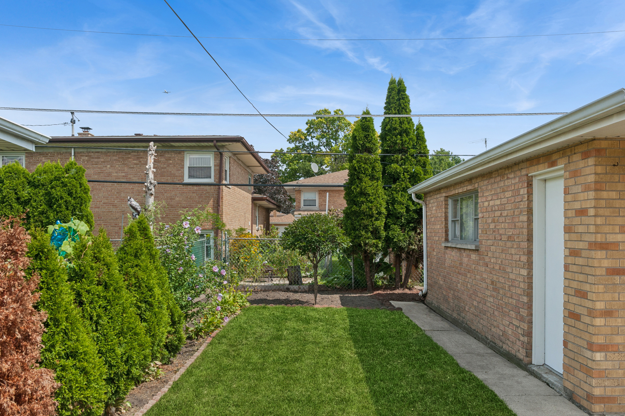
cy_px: 208
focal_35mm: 31
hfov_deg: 60.3
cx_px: 312
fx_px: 538
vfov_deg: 42.3
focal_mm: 31
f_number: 8
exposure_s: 1/1250
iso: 400
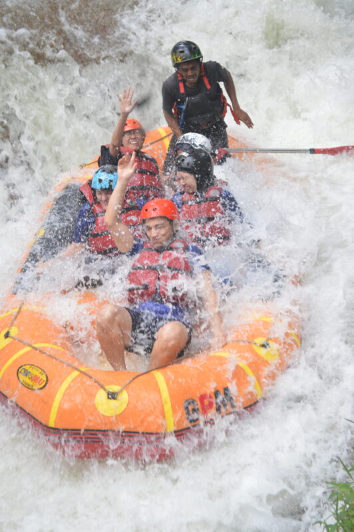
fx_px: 1219
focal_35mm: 82
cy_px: 266
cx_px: 177
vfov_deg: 24.6
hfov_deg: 16.5
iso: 1600
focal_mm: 55
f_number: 5.6
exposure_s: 1/320
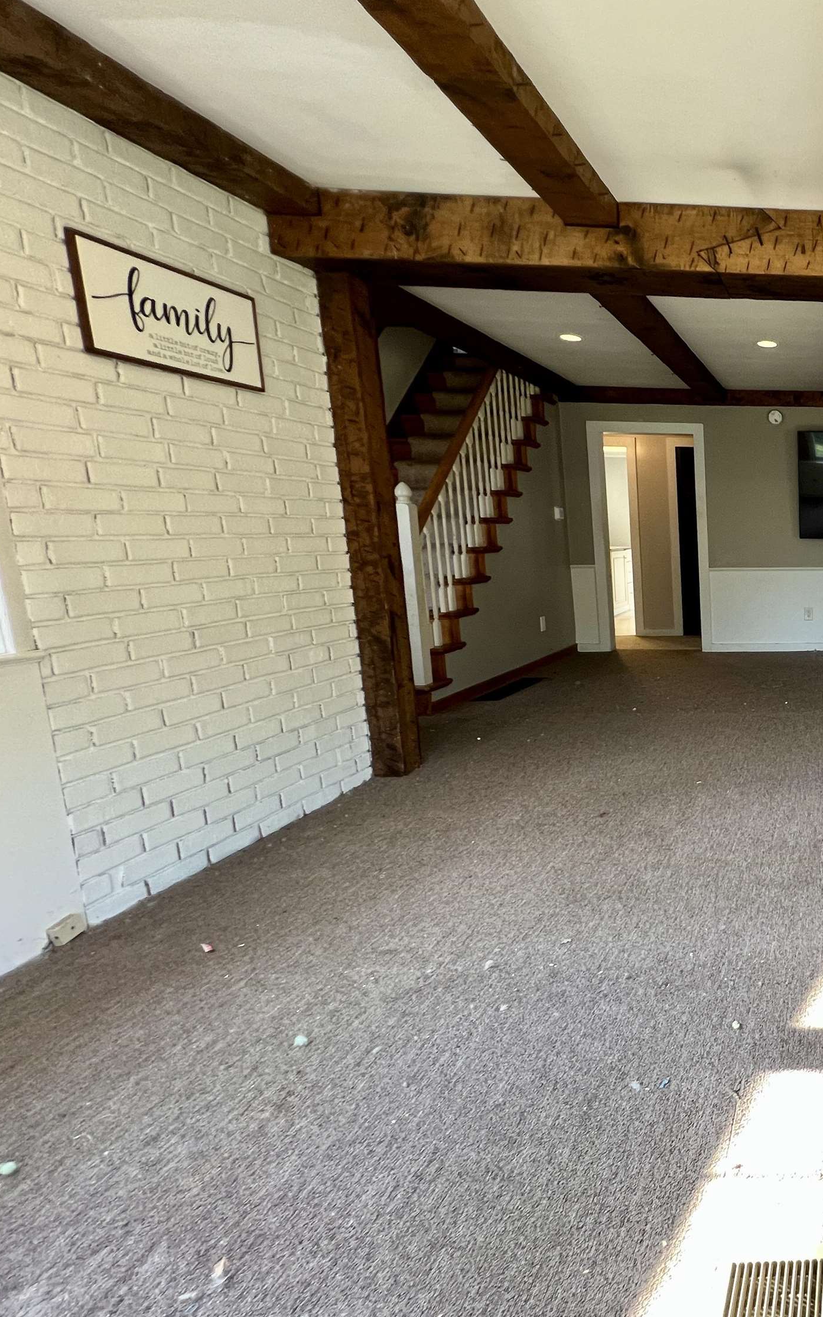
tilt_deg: -9.4
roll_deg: +0.0
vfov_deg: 88.0
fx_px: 682
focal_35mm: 19
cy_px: 648
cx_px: 902
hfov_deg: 46.3
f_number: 1.8
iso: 160
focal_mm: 1.57
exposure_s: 1/60
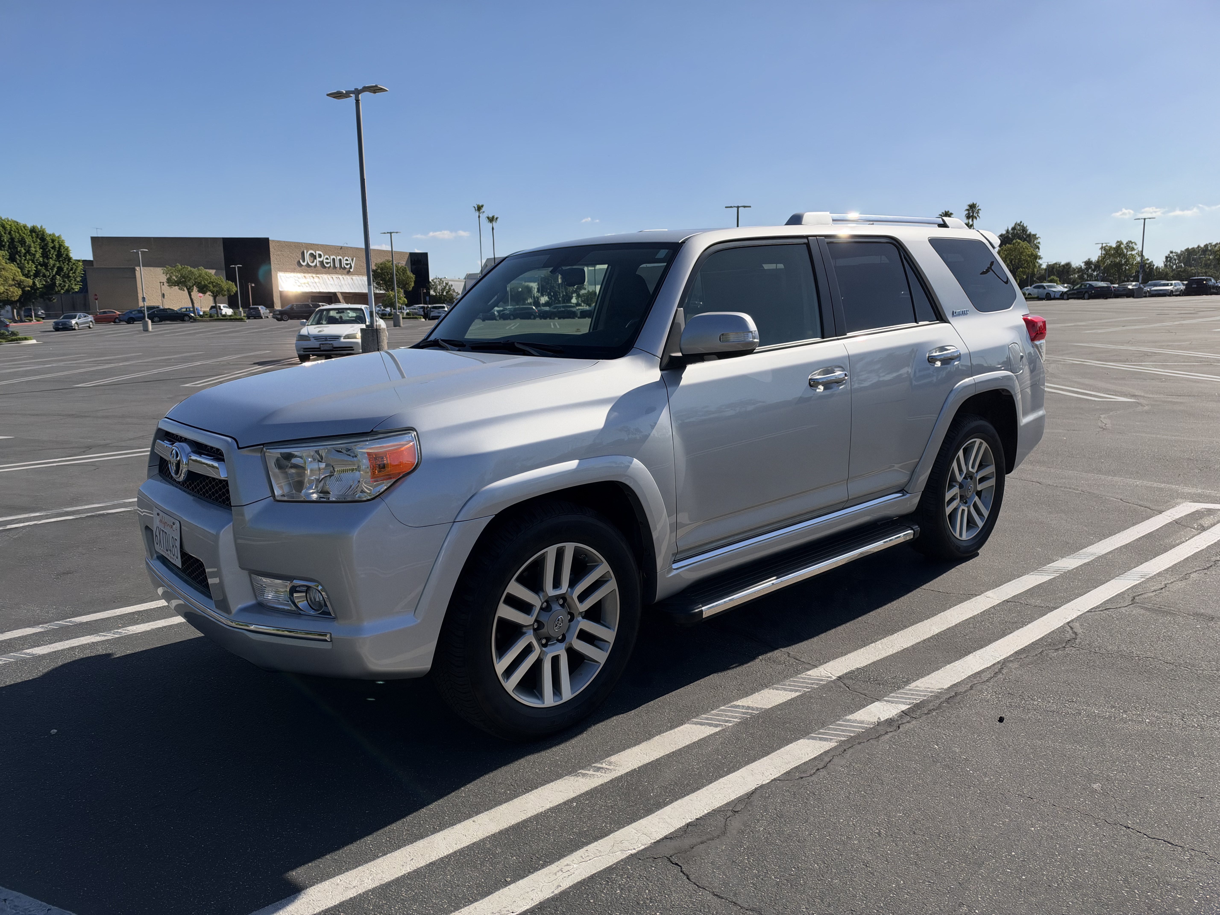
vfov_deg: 56.8
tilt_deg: -8.9
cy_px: 458
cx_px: 610
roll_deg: +1.7
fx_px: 846
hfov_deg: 71.6
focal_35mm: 24
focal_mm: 6.93
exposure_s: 1/7143
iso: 64
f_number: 1.48
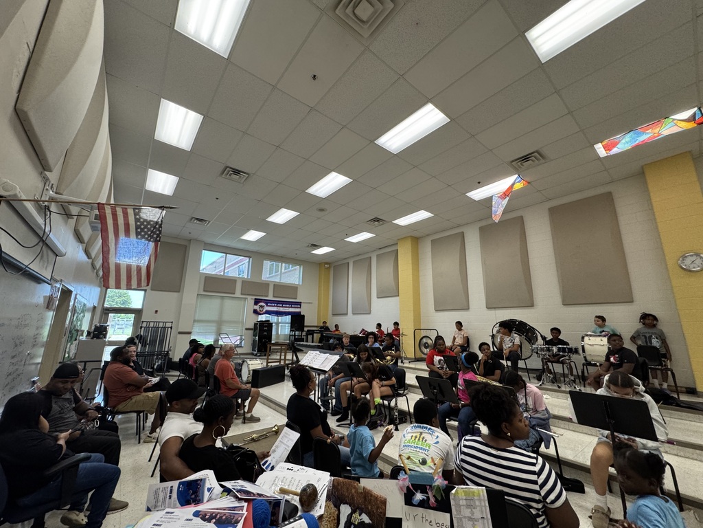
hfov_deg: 102.1
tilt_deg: +13.1
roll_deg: -1.5
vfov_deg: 85.7
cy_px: 264
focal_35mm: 14
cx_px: 352
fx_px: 284
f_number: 2.2
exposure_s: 1/120
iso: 160
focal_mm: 2.22
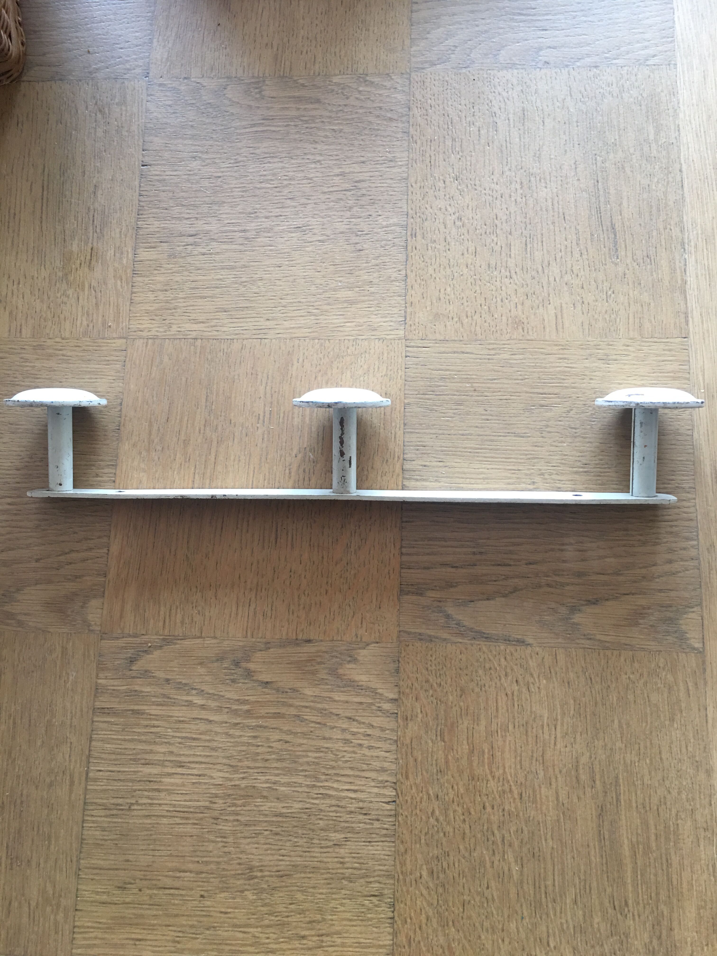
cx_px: 358
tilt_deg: -77.8
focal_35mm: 29
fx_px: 801
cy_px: 478
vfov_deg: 61.7
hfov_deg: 48.2
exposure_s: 1/17
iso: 50
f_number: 2.2
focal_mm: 4.15
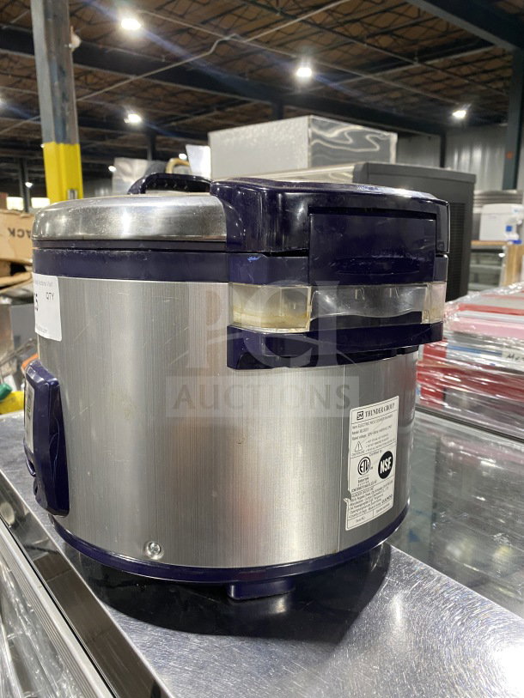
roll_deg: -0.4
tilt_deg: -11.0
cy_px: 349
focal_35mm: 26
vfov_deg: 67.3
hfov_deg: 53.1
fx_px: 525
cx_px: 262
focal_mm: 4.25
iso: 320
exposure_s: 1/60
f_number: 1.8
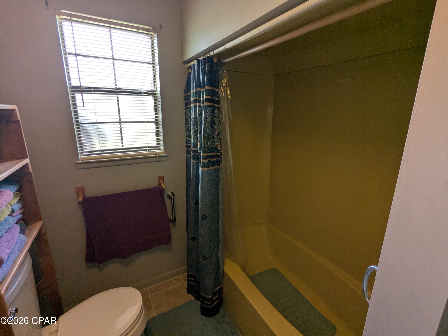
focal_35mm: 16
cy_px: 168
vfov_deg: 78.1
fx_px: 207
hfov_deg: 94.5
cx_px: 224
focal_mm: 2.35
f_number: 2.2
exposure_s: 1/120
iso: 116
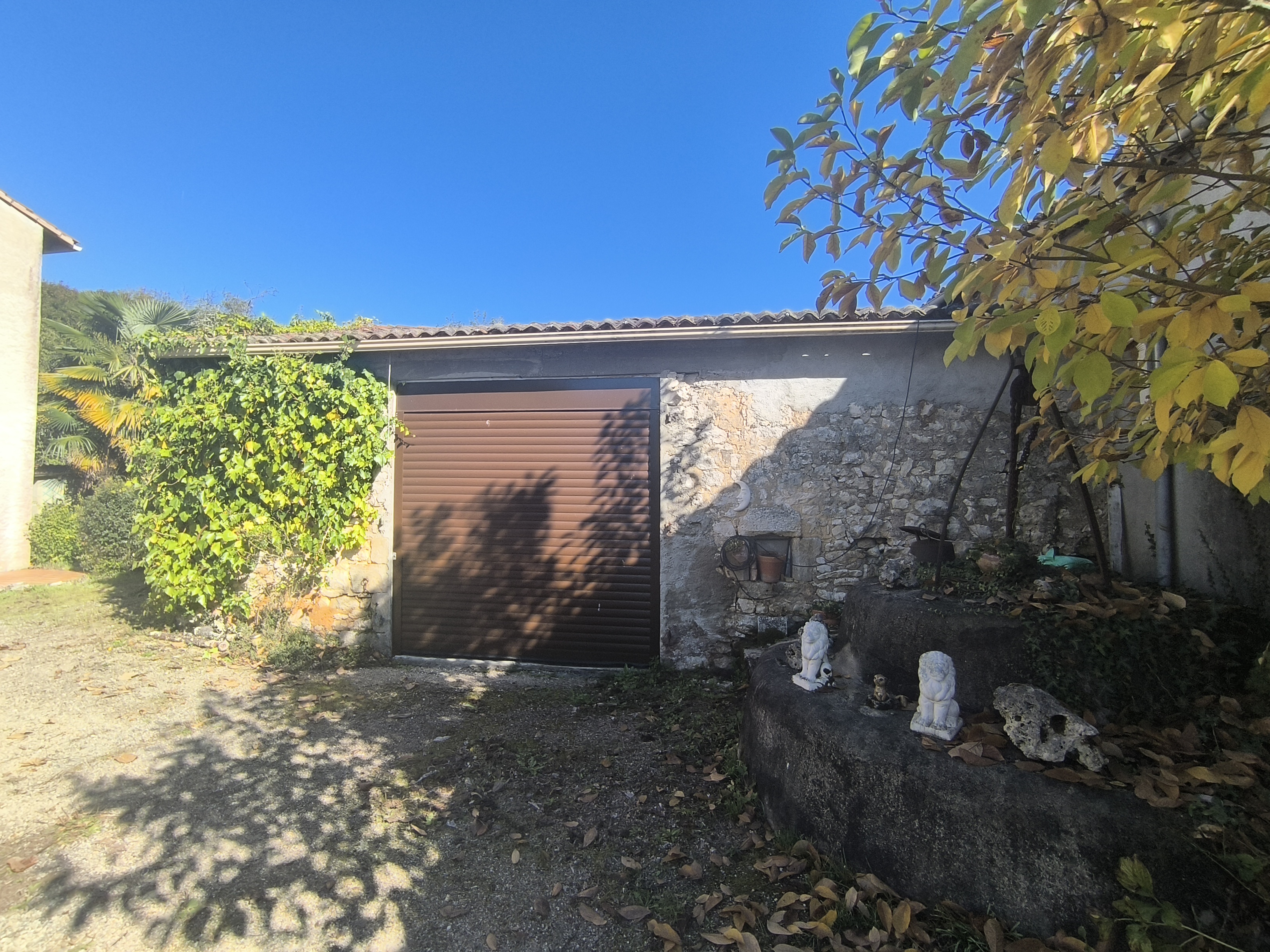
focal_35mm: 16
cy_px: 476
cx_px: 635
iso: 50
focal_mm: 1.65
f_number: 2.2
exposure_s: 1/973
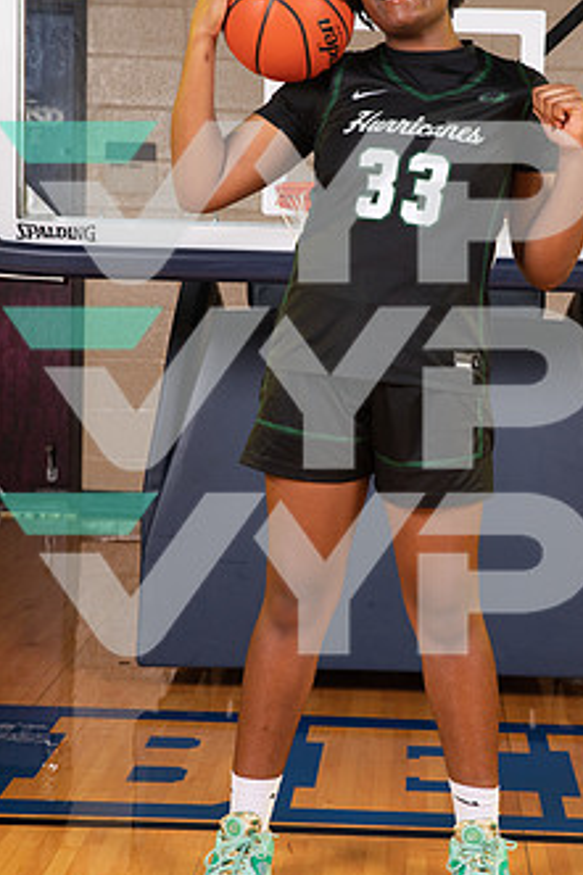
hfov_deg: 16.2
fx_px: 2042
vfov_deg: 24.2
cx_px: 393
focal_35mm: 84
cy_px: 390
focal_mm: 62
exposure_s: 1/320
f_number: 7.1
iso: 320
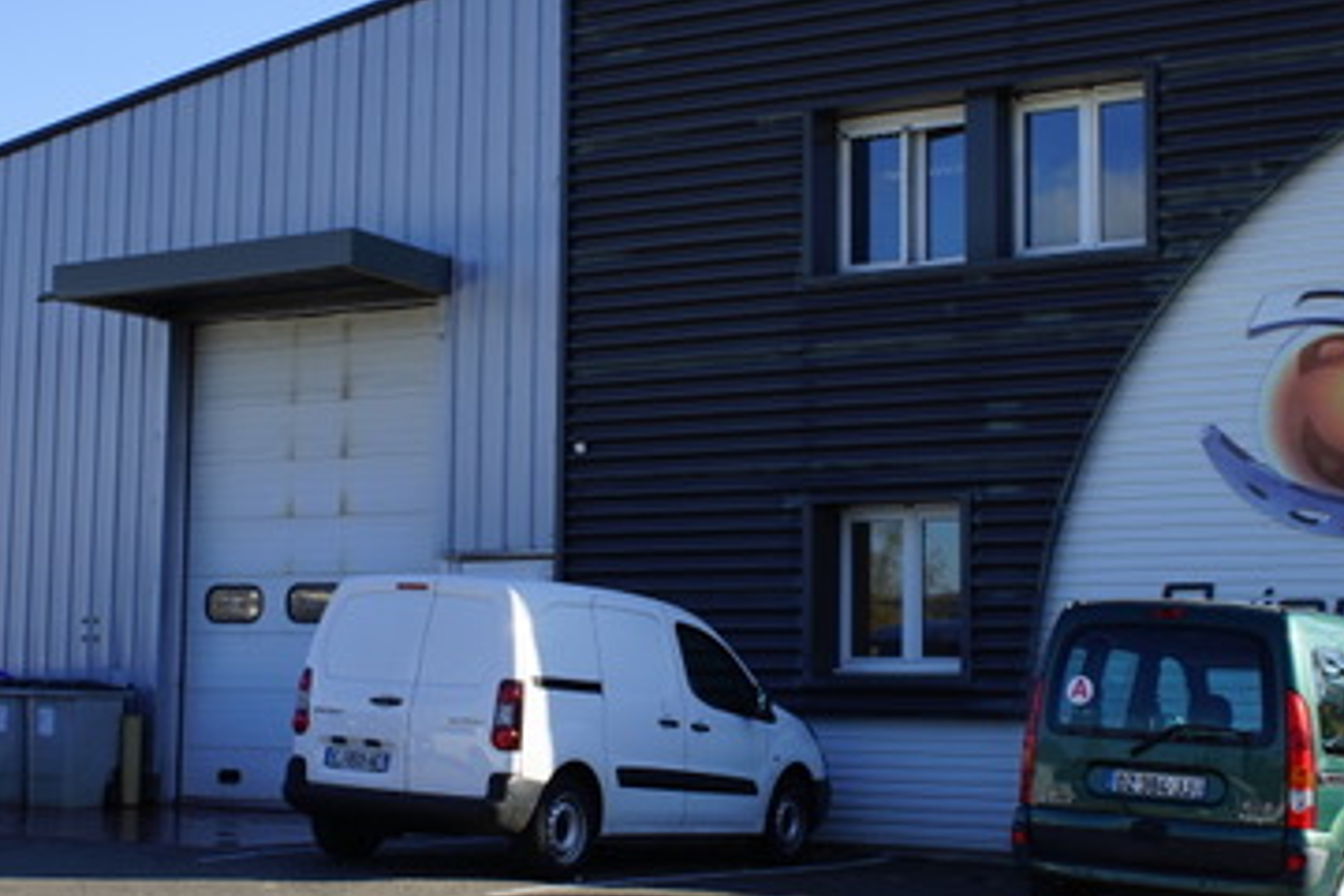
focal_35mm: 64
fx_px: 2389
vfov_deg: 21.2
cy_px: 435
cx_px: 623
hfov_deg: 31.4
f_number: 11
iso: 100
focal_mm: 36
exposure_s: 1/80
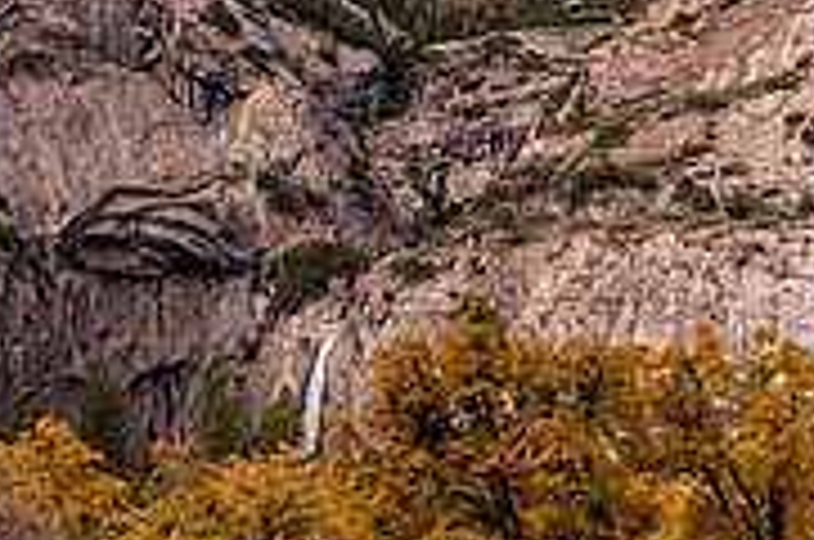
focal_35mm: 127
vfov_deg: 10.5
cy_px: -141
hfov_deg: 15.3
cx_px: 1094
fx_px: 2867
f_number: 8
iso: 64
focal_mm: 38
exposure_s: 1/40
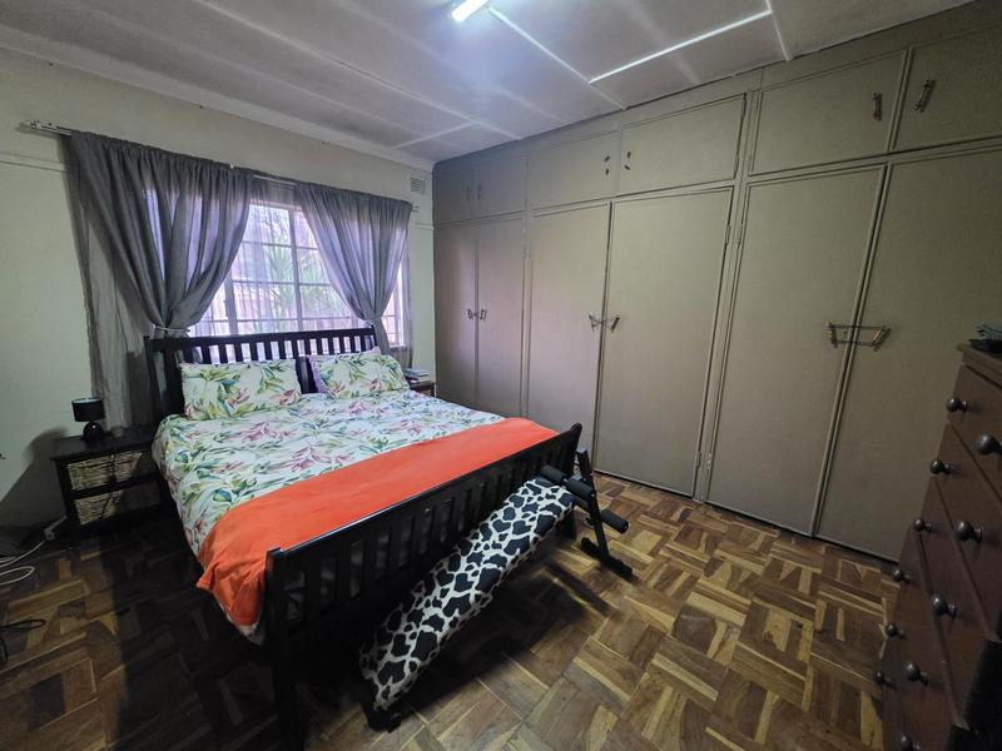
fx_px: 376
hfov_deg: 106.2
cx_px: 501
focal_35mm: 13
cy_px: 376
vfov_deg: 89.9
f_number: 1.9
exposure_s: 1/50
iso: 1000
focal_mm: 2.2
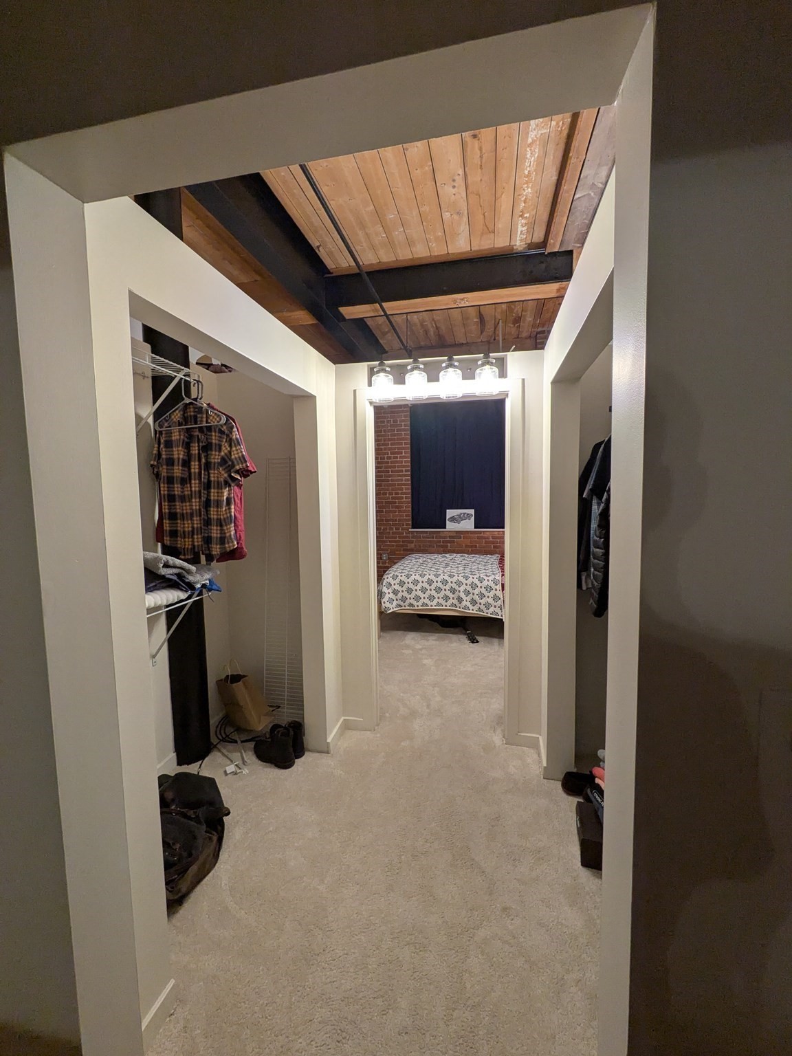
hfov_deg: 85.7
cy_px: 528
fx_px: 427
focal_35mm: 14
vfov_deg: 102.1
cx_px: 396
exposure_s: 1/60
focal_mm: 1.83
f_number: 2.2
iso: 118
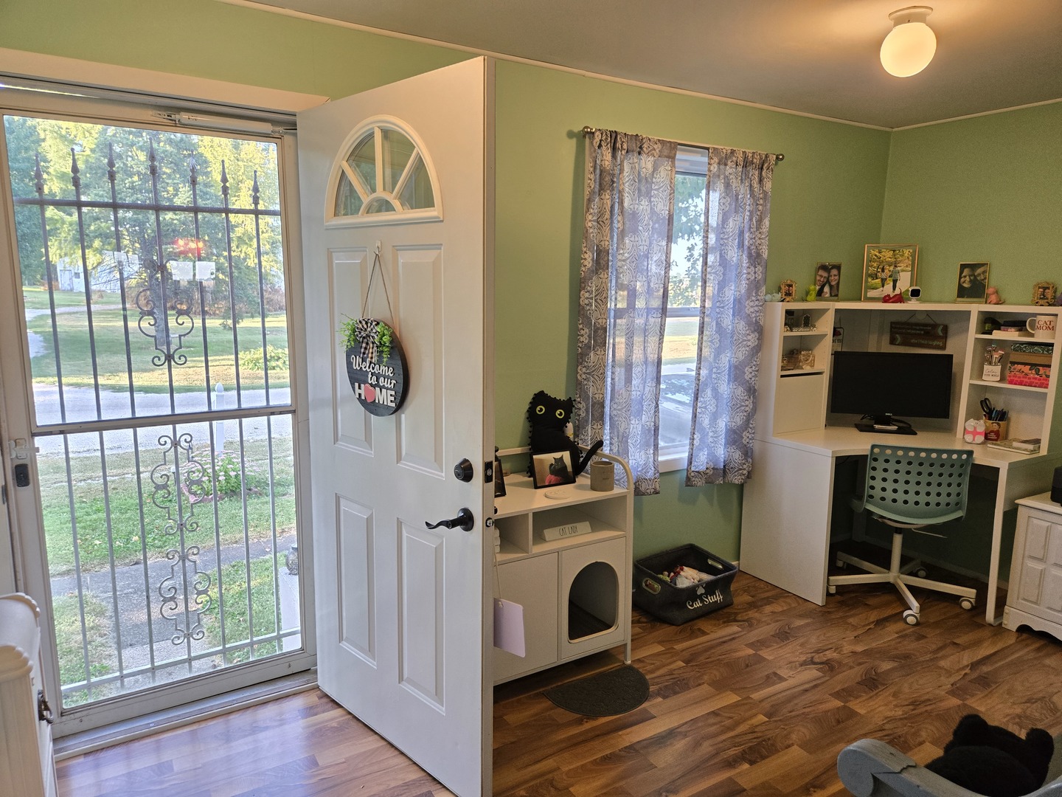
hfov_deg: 73.9
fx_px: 706
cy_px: 398
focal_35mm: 23
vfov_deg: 58.9
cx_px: 531
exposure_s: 1/120
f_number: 1.8
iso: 250
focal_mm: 5.4
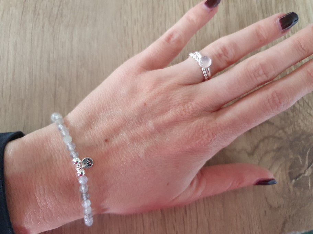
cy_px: 117
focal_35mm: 26
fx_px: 235
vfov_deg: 53.1
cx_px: 156
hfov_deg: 67.3
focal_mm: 4.32
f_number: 1.5
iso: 640
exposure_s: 1/50
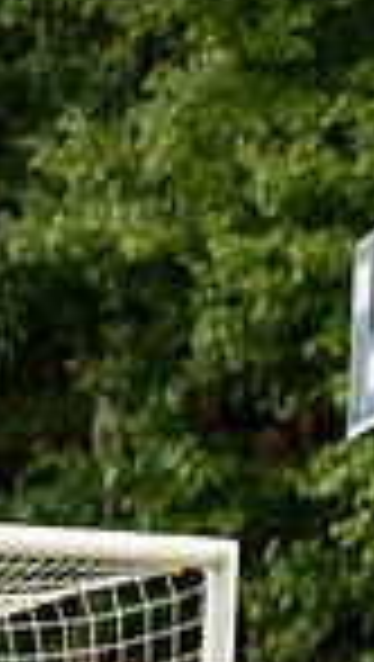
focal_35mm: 742
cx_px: 1506
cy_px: 962
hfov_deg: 1.6
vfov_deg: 2.9
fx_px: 13044
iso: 320
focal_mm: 150
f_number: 2.8
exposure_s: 1/500
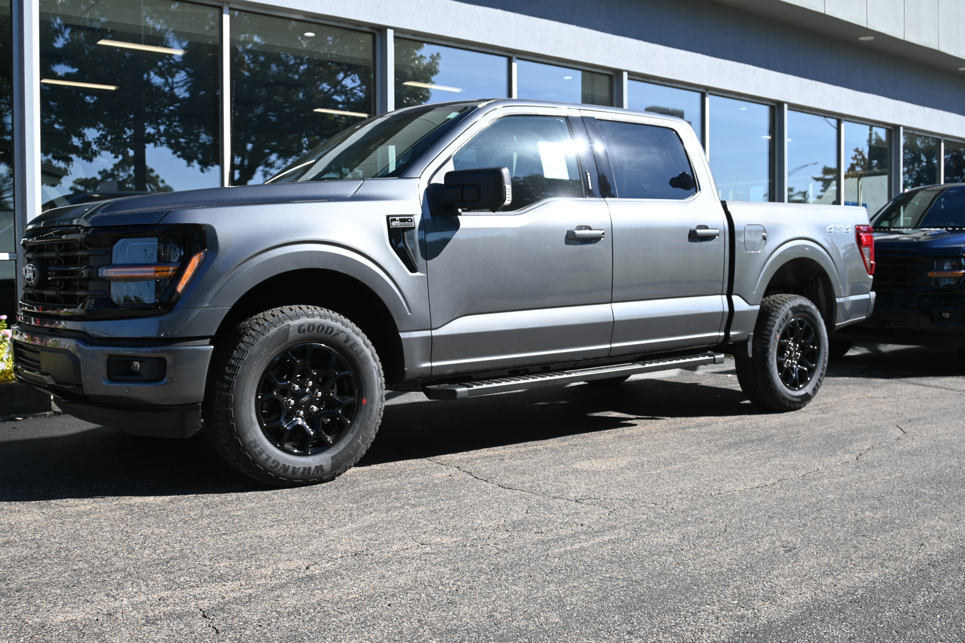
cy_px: 322
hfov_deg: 43.0
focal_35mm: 46
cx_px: 482
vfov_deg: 29.4
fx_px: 1226
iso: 100
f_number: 6.3
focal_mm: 30.5
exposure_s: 1/320
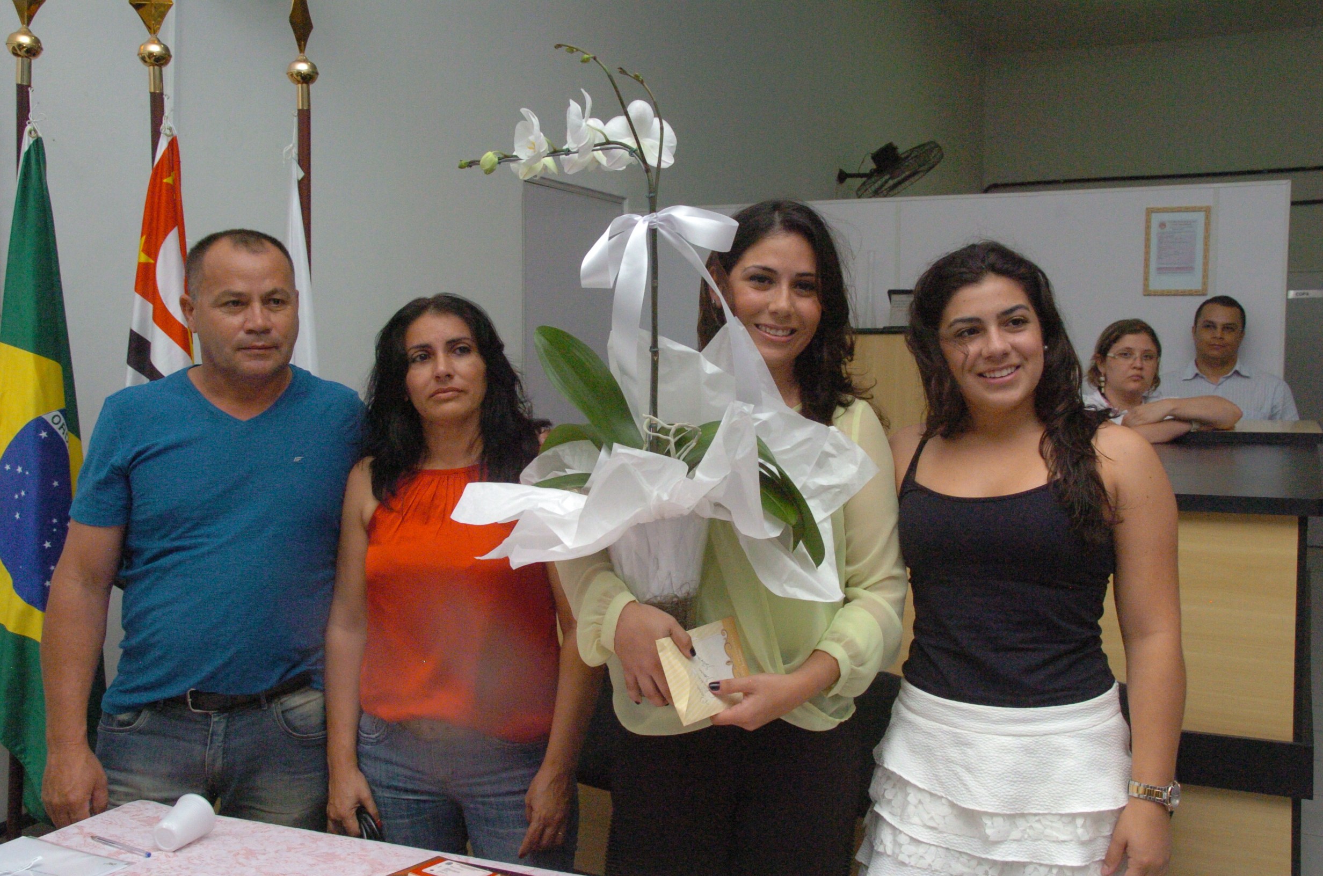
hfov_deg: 49.6
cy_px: 438
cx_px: 662
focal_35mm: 39
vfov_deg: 34.1
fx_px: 1430
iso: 1600
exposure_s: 1/250
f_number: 10
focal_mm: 26
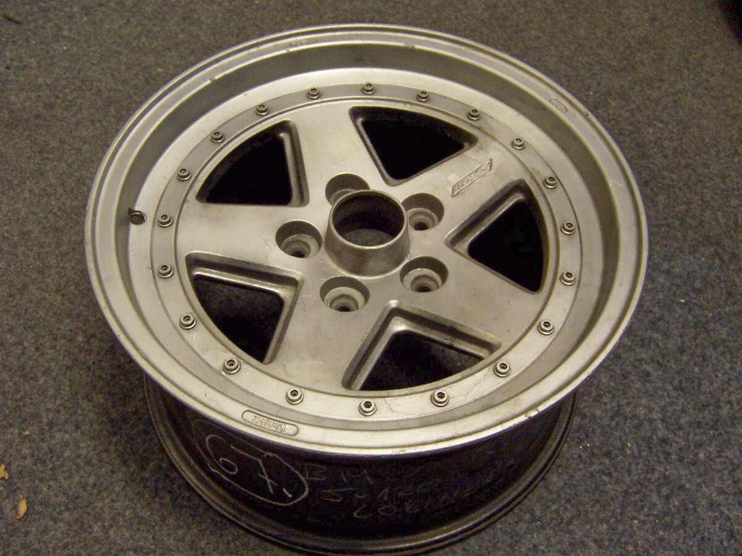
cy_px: 278
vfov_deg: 39.7
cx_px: 371
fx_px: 772
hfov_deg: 51.4
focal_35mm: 36
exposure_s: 1/8
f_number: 2.8
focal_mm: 5.6
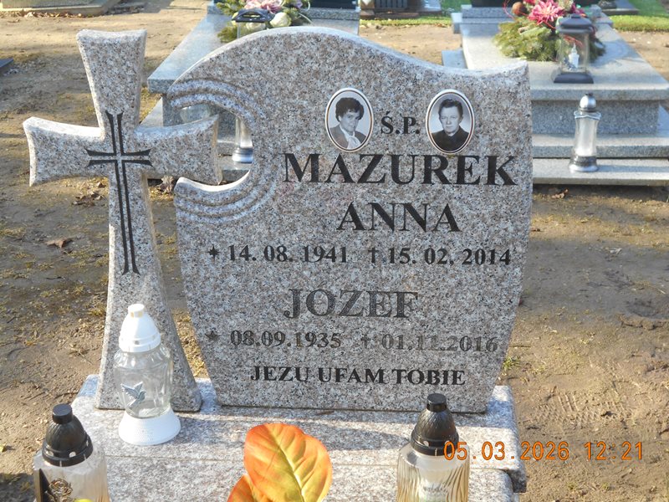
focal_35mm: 58
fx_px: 1121
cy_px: 251
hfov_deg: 33.2
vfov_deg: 25.2
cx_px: 334
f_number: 4.9
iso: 80
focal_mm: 10
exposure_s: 1/80
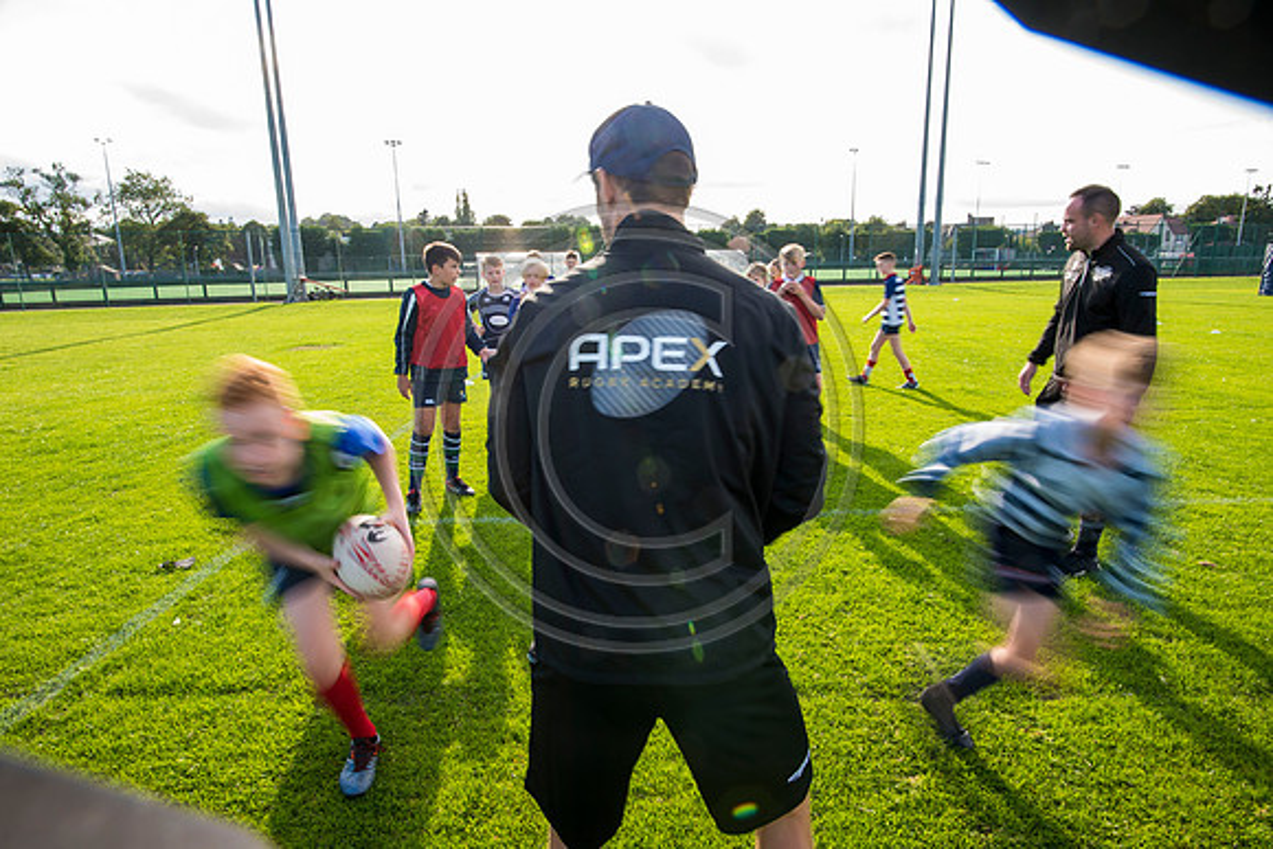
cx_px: 636
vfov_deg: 62.0
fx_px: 707
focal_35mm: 20
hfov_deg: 84.0
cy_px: 424
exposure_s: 1/20
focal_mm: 20
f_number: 16
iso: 250
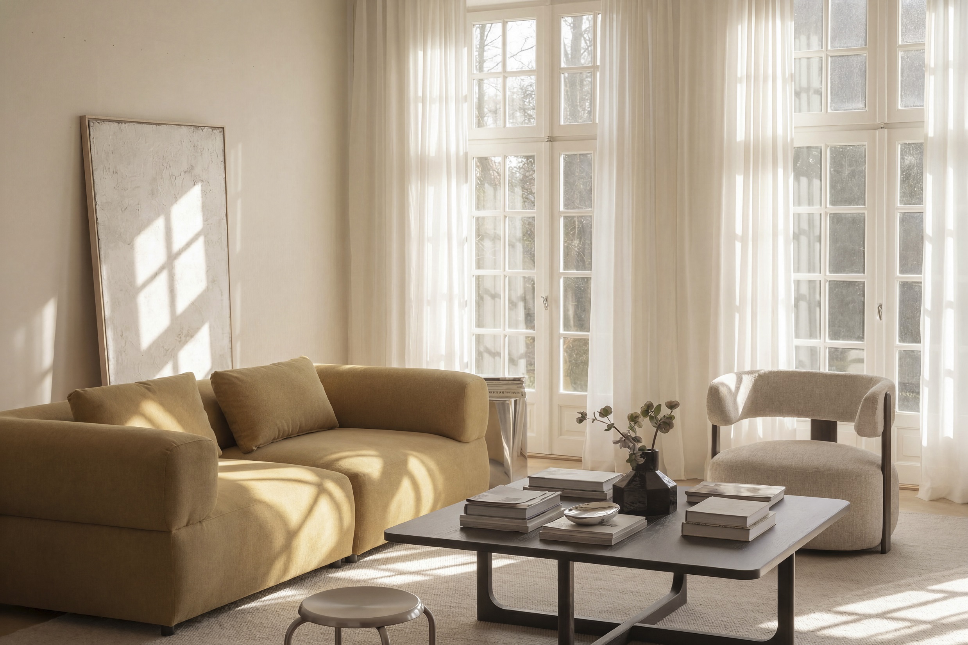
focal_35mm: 55
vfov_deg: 24.6
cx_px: 484
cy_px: 322
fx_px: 1479
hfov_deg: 36.2
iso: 400
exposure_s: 1/80
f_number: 8
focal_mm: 55
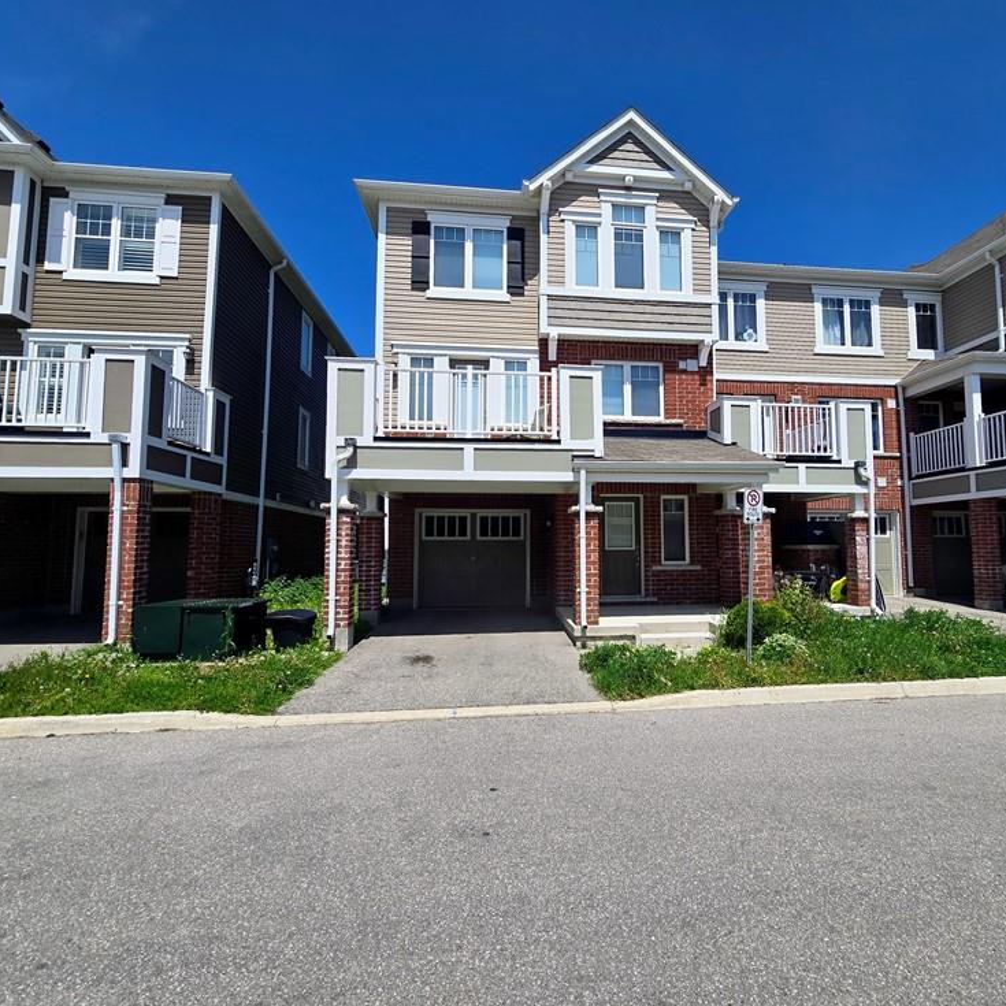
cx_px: 566
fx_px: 526
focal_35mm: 16
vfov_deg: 87.4
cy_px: 502
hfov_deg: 87.0
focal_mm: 2.2
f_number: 2.2
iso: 50
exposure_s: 1/3026
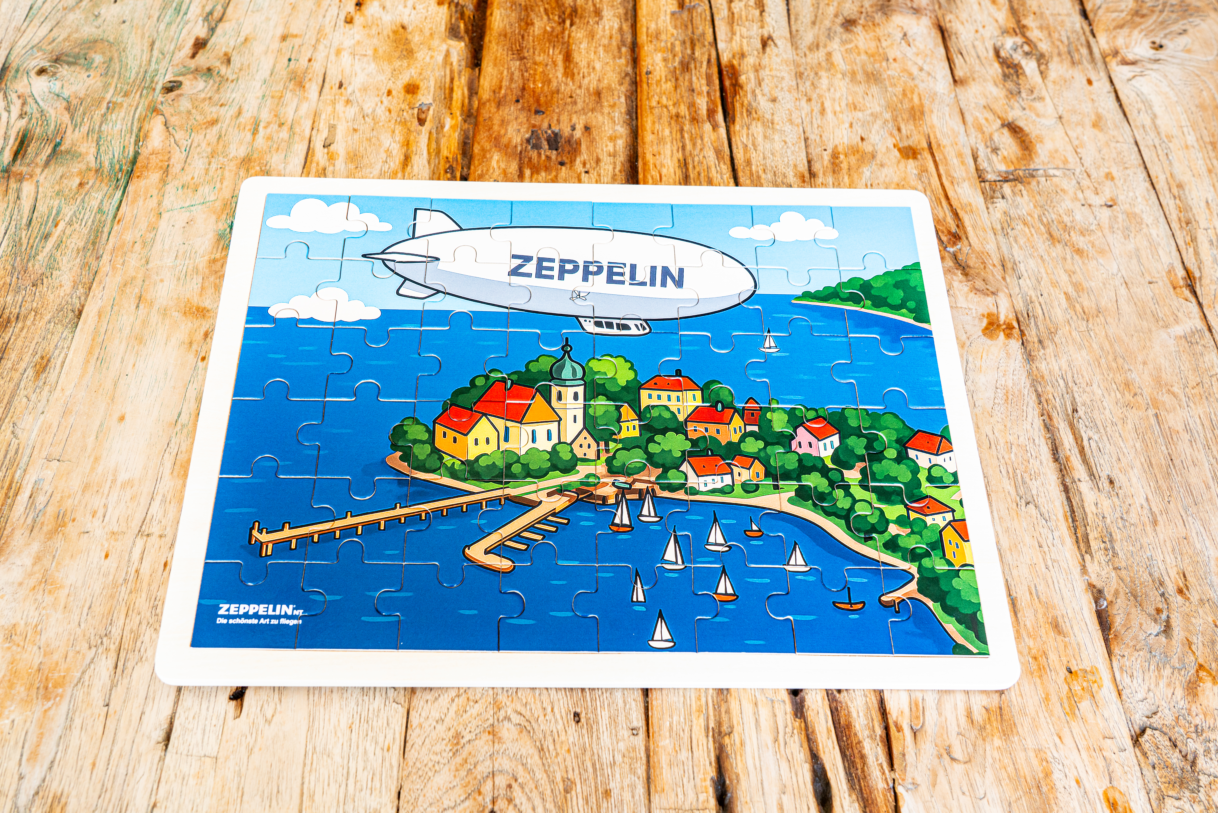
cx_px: 609
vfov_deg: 37.9
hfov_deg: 54.4
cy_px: 406
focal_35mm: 35
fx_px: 1184
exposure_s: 1/40
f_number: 9
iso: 320
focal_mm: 35
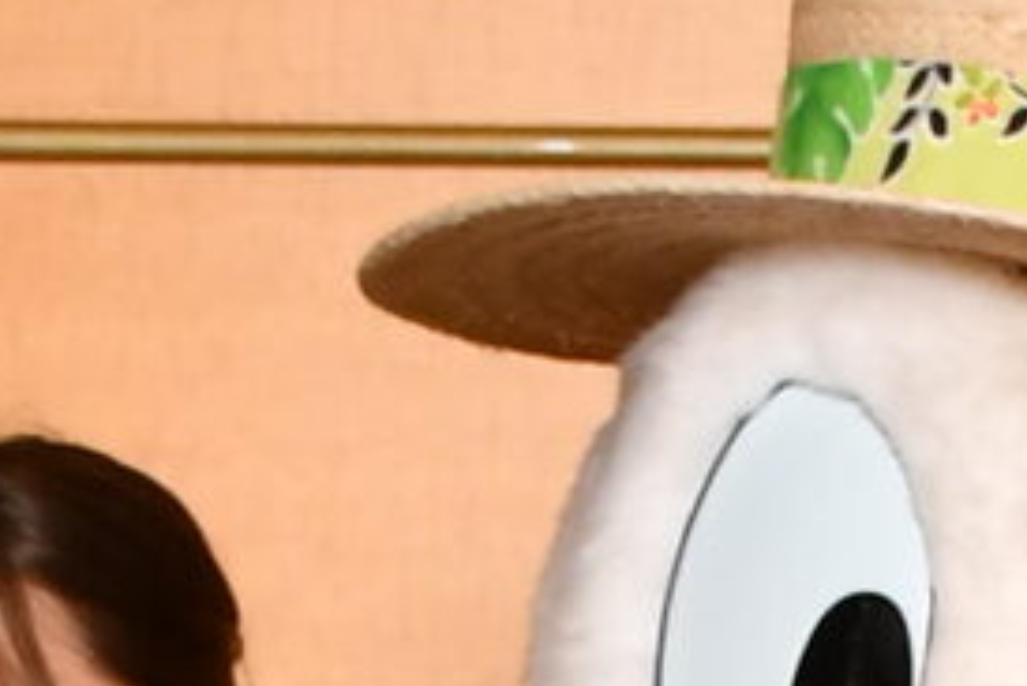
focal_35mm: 350
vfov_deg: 3.7
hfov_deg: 5.9
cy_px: 2710
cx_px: 1263
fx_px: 9990
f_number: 6.3
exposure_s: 1/125
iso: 500
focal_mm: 27
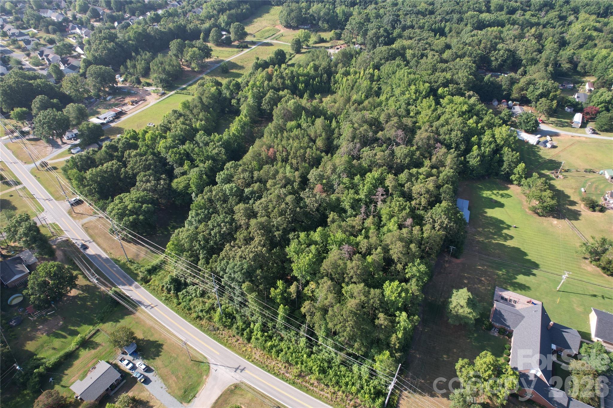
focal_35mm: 22
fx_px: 375
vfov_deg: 57.2
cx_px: 306
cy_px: 204
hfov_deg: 78.6
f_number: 2.8
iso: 100
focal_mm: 8.38
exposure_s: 1/640
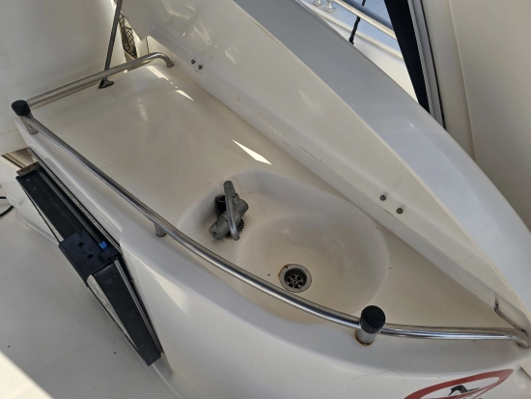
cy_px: 200
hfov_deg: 73.9
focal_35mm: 23
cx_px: 266
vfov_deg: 58.9
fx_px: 353
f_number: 1.7
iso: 16
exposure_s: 1/719
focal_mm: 6.3
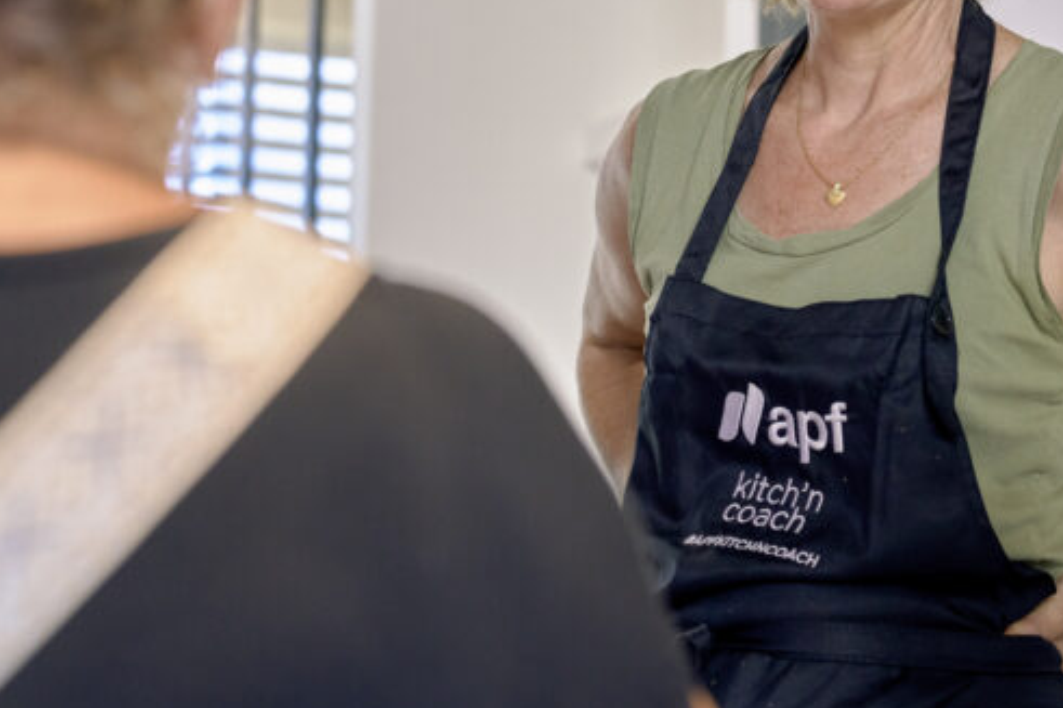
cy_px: 73
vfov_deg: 9.4
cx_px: 953
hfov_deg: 13.9
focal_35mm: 146
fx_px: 4309
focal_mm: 70
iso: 1000
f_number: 4
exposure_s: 1/200
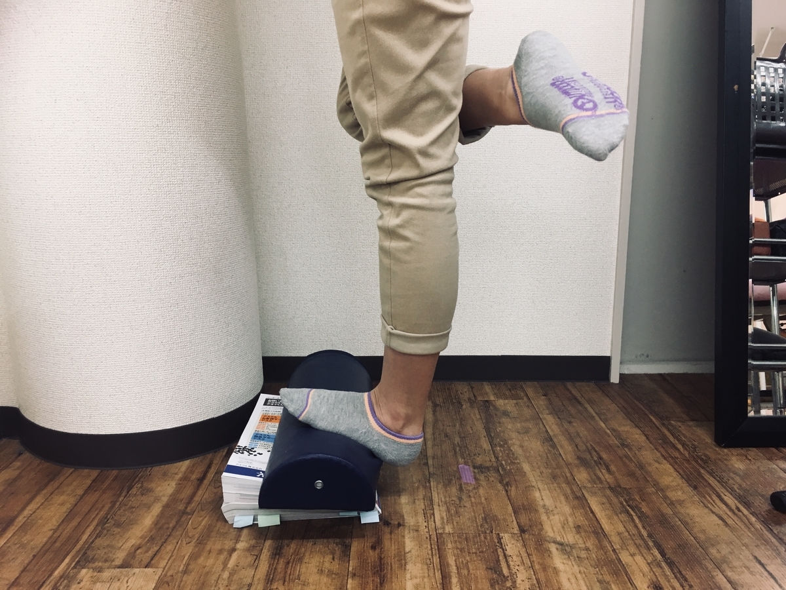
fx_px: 658
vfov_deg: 48.2
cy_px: 295
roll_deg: +0.4
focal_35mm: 29
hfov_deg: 61.7
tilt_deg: -12.8
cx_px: 393
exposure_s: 1/30
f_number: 2.2
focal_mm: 4.15
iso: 80
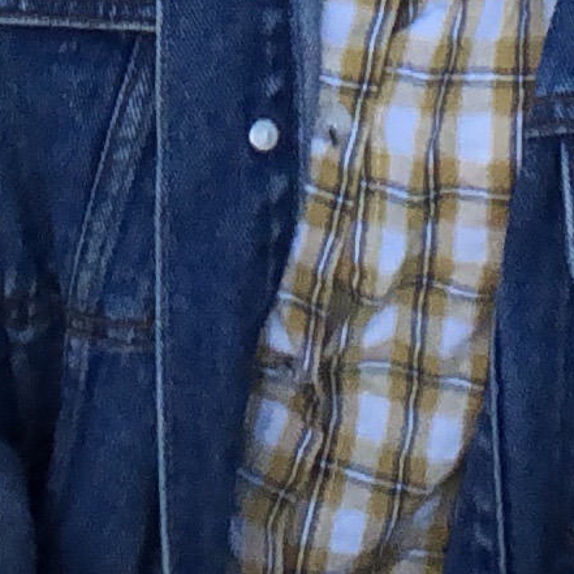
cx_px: 371
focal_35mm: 198
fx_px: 3715
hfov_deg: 8.8
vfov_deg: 8.0
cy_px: -882
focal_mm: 2.87
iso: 20
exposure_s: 1/1011
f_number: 2.2
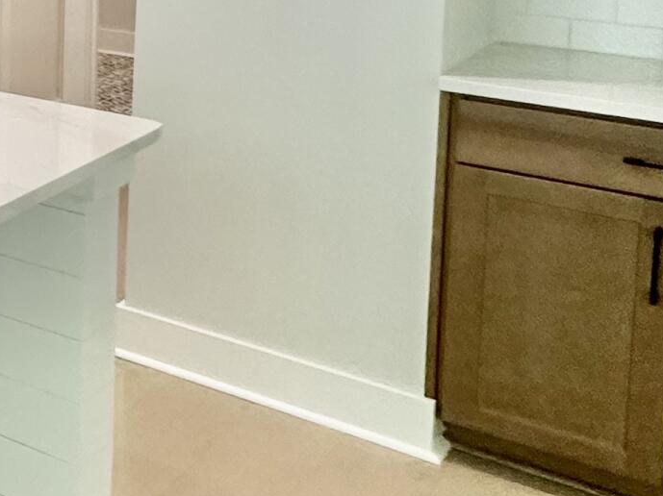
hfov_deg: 18.4
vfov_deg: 21.8
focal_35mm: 61
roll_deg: +0.9
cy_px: -135
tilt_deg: -3.8
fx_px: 1168
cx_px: -705
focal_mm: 2.22
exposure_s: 1/120
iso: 200
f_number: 2.2
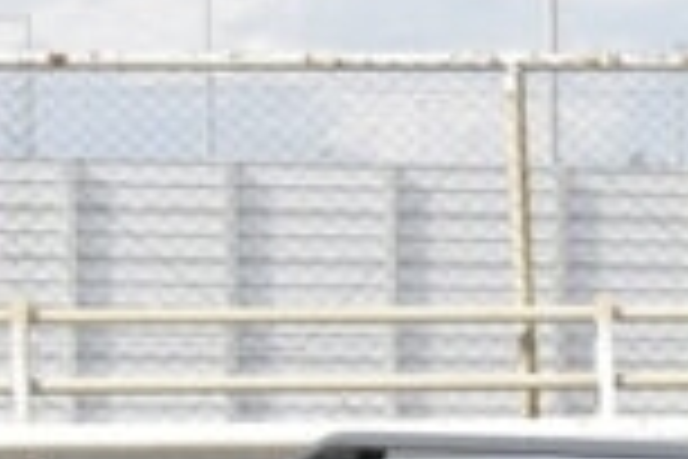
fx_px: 7281
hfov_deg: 5.1
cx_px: 2176
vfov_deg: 3.6
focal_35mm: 381
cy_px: 904
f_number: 7.1
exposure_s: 1/1600
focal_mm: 38
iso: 1600
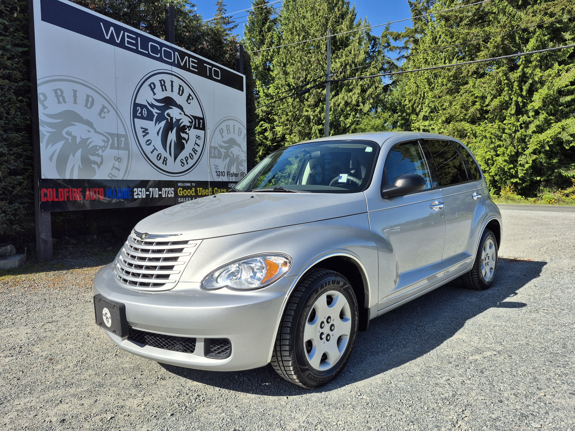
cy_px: 216
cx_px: 288
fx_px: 382
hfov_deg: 73.9
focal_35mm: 23
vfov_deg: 58.9
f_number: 1.8
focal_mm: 5.4
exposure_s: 1/1876
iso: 25
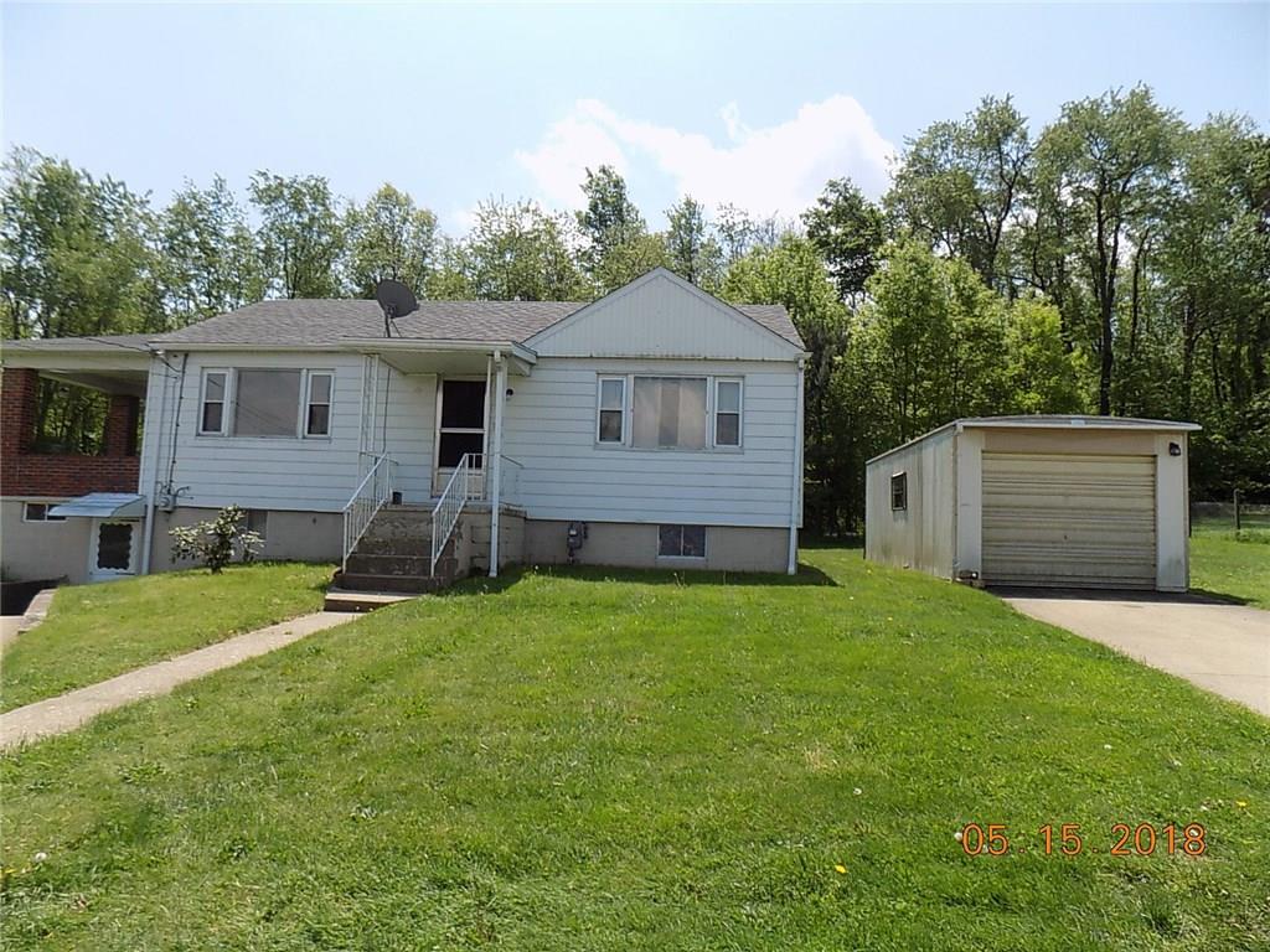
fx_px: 844
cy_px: 476
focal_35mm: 23
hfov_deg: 73.9
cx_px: 635
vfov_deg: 58.9
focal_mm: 4
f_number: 3.1
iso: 80
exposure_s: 1/1000
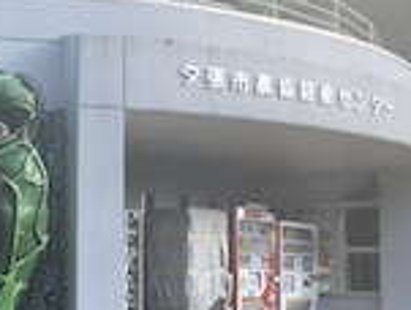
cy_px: 226
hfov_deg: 23.9
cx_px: -84
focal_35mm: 74
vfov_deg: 19.9
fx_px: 881
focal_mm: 4
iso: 20
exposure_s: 1/326
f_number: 1.8
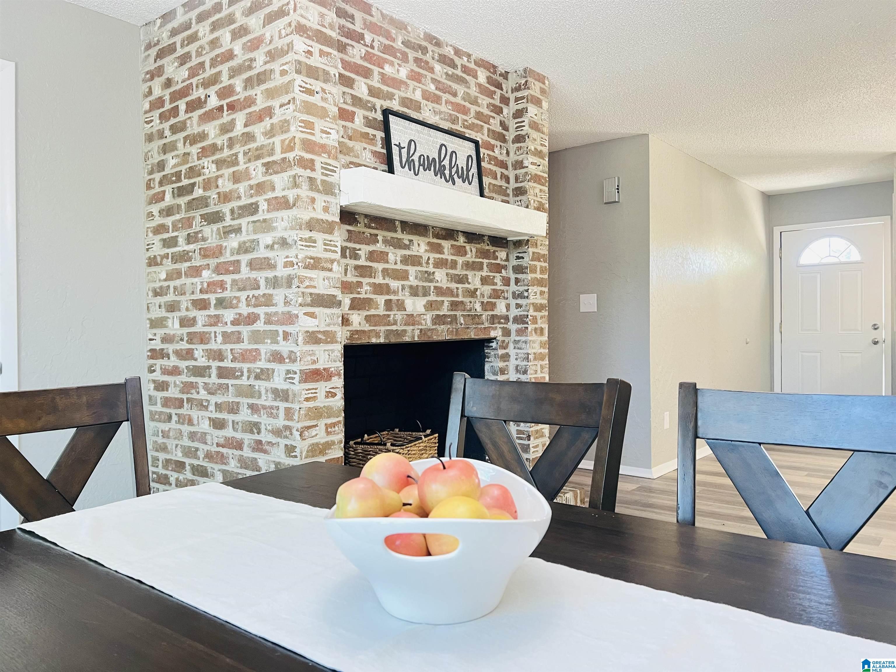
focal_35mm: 26
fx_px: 673
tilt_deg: -1.0
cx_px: 448
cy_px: 336
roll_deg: +1.5
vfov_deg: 53.1
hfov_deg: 67.3
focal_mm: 5.7
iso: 320
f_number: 1.5
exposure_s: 1/60
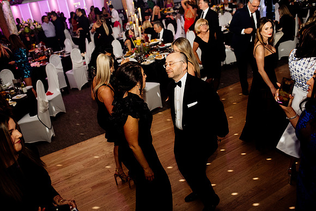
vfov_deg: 37.9
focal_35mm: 35
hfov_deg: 54.4
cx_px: 158
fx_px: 307
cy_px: 106
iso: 2000
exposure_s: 1/200
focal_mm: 35
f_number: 2.8
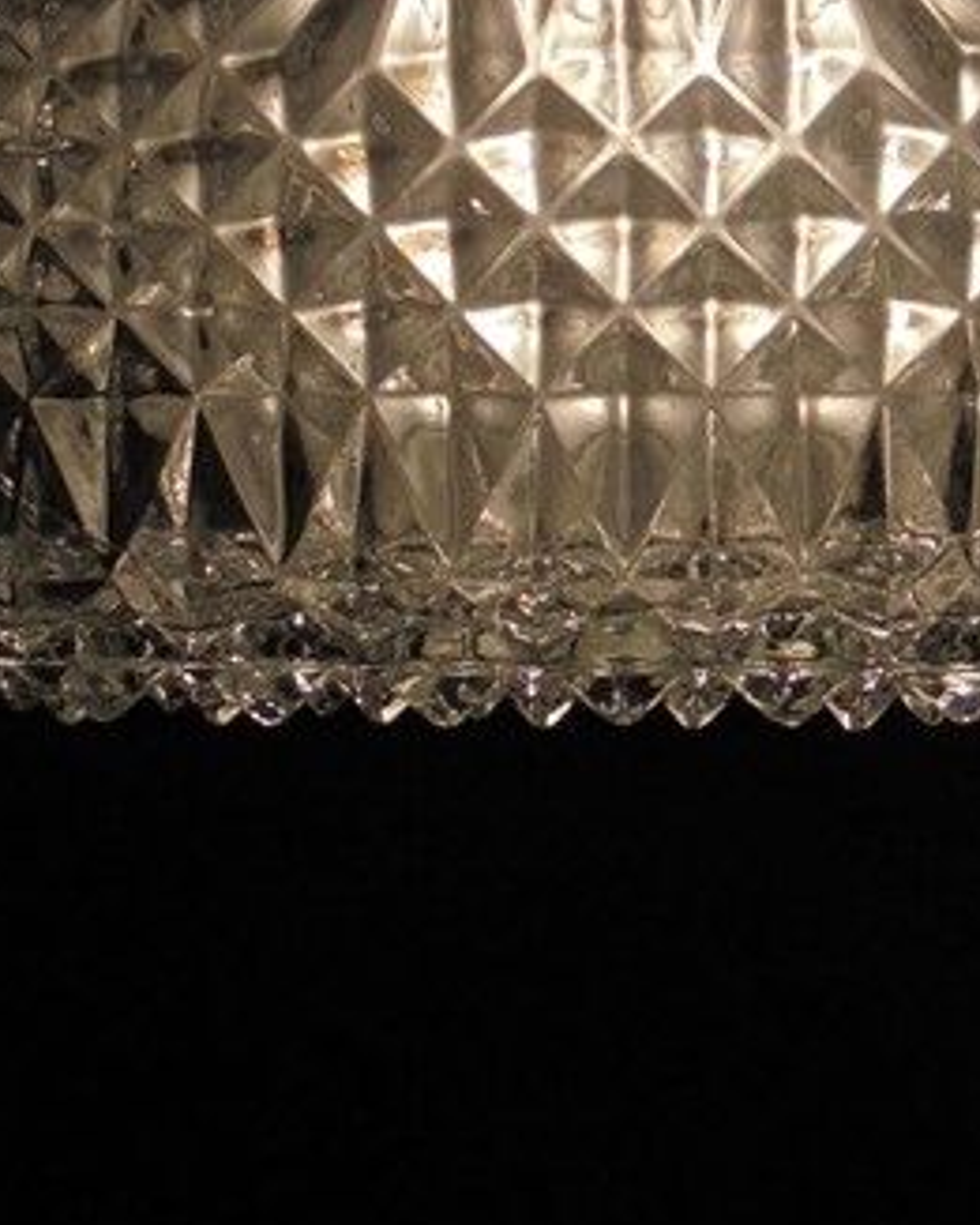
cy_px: -184
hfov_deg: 21.8
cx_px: 584
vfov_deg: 24.9
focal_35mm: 70
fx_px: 2537
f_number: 3.5
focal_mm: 4.6
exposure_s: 1/800
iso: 100
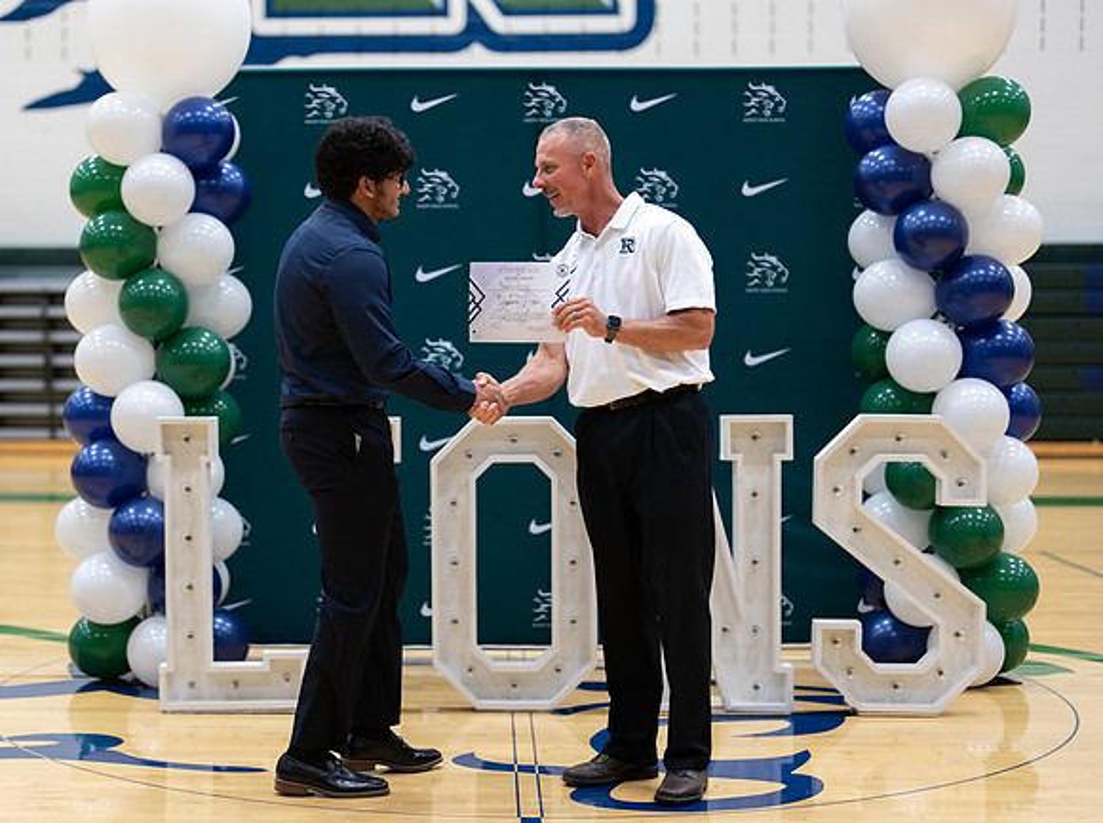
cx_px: 392
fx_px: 1998
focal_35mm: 63
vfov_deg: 23.3
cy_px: 415
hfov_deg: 30.7
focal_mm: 50
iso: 400
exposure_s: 1/320
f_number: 1.2
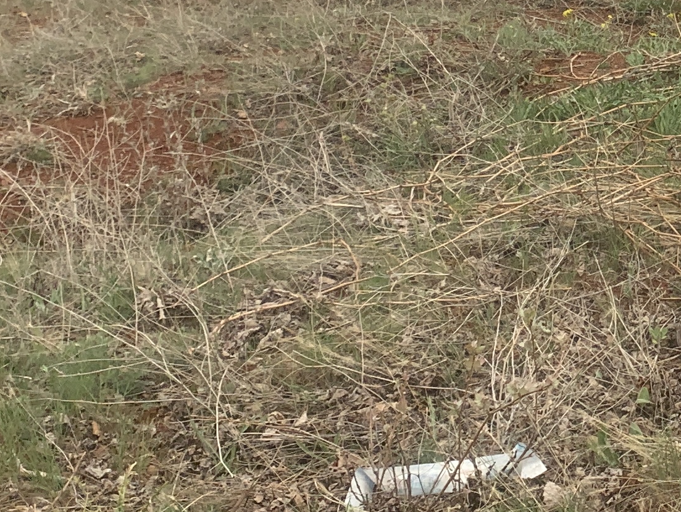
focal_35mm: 95
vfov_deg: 15.1
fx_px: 1870
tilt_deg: +7.5
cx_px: 807
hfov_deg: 19.5
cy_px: -96
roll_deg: -5.0
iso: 25
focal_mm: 4.25
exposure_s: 1/3788
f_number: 1.8
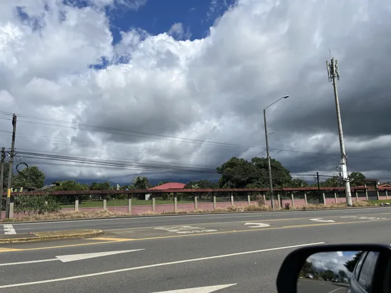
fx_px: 294
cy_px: 146
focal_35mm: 26
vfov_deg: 53.0
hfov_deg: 67.3
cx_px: 196
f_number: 1.6
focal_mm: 5.1
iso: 50
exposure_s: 1/9091
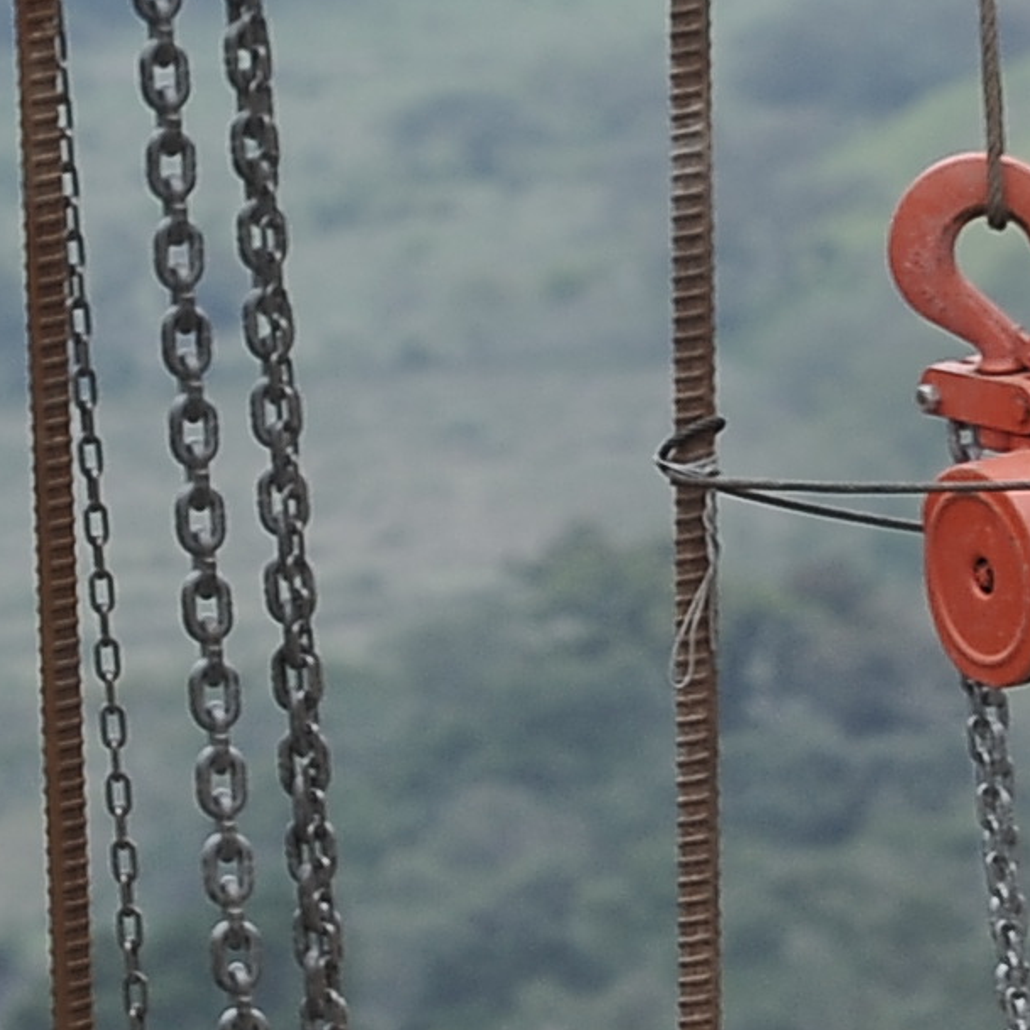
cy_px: 2021
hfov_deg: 2.4
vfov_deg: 2.4
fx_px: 24373
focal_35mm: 724
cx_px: 2133
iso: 400
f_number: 8
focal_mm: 122
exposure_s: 1/500
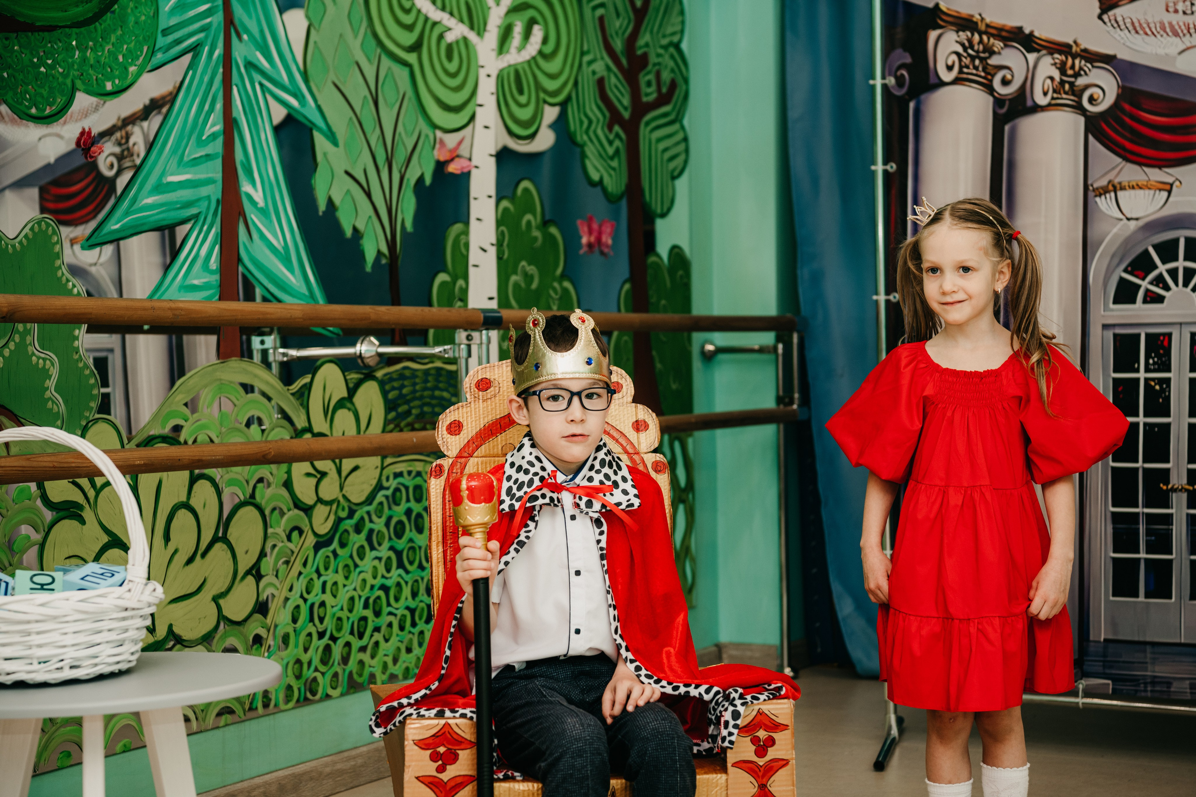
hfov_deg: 28.8
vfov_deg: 19.5
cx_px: 598
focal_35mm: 70
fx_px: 2326
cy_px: 398
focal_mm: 70
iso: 200
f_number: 4
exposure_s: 1/160
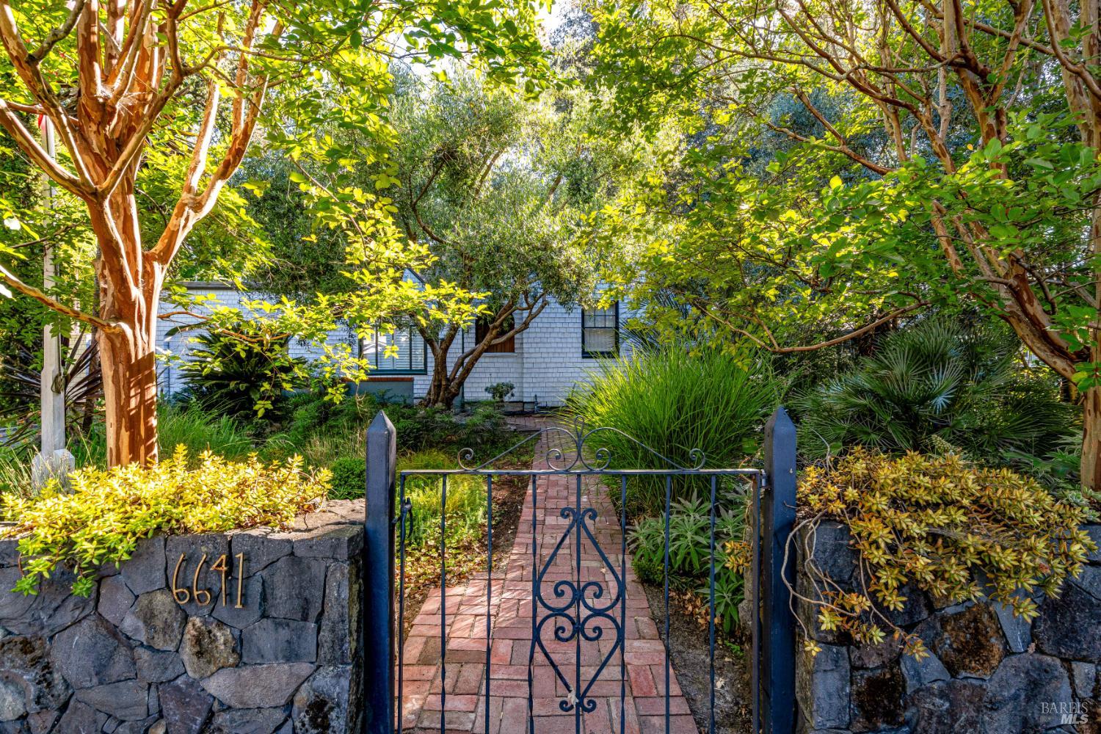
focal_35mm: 16
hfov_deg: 96.7
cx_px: 550
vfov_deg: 73.7
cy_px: 367
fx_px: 489
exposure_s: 1/30
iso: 400
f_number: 11
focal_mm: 16
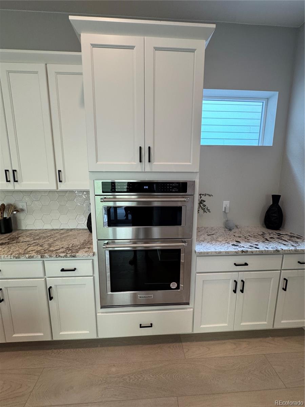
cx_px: 152
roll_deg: +0.1
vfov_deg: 102.1
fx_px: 164
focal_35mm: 14
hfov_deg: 85.7
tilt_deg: -9.0
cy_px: 204
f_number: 2.2
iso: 160
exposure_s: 1/120
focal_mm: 2.22
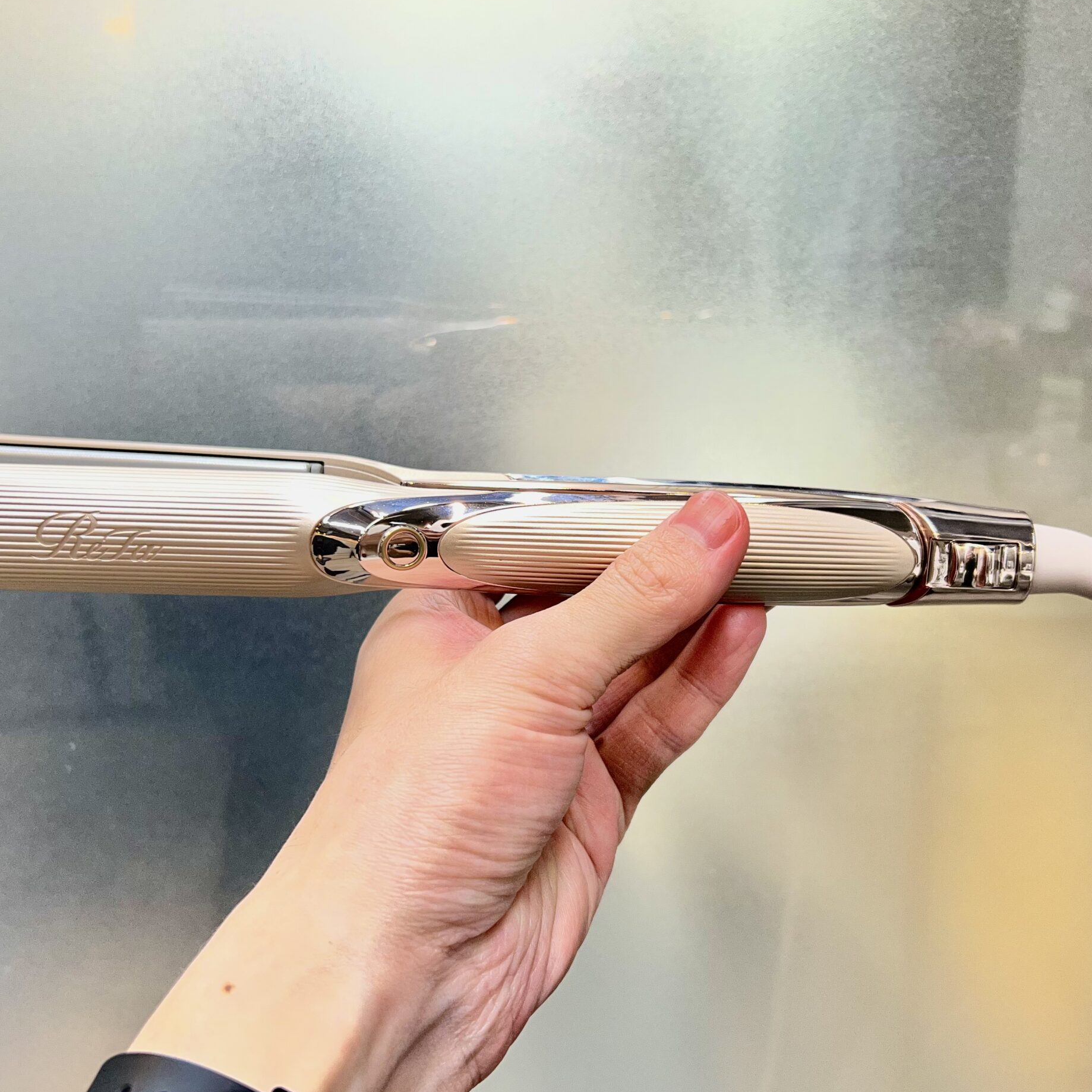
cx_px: 504
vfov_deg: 51.1
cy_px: 534
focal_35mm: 32
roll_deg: +4.9
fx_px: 1142
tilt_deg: -18.9
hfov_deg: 51.1
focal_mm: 5.7
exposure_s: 1/100
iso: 64
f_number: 1.5
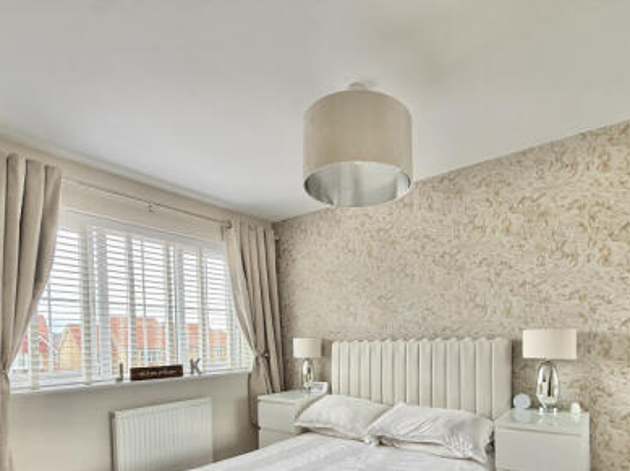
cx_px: 360
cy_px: 347
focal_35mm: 21
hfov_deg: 78.6
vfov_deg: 60.3
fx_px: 382
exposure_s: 1/104
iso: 64
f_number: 2.2
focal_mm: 2.22
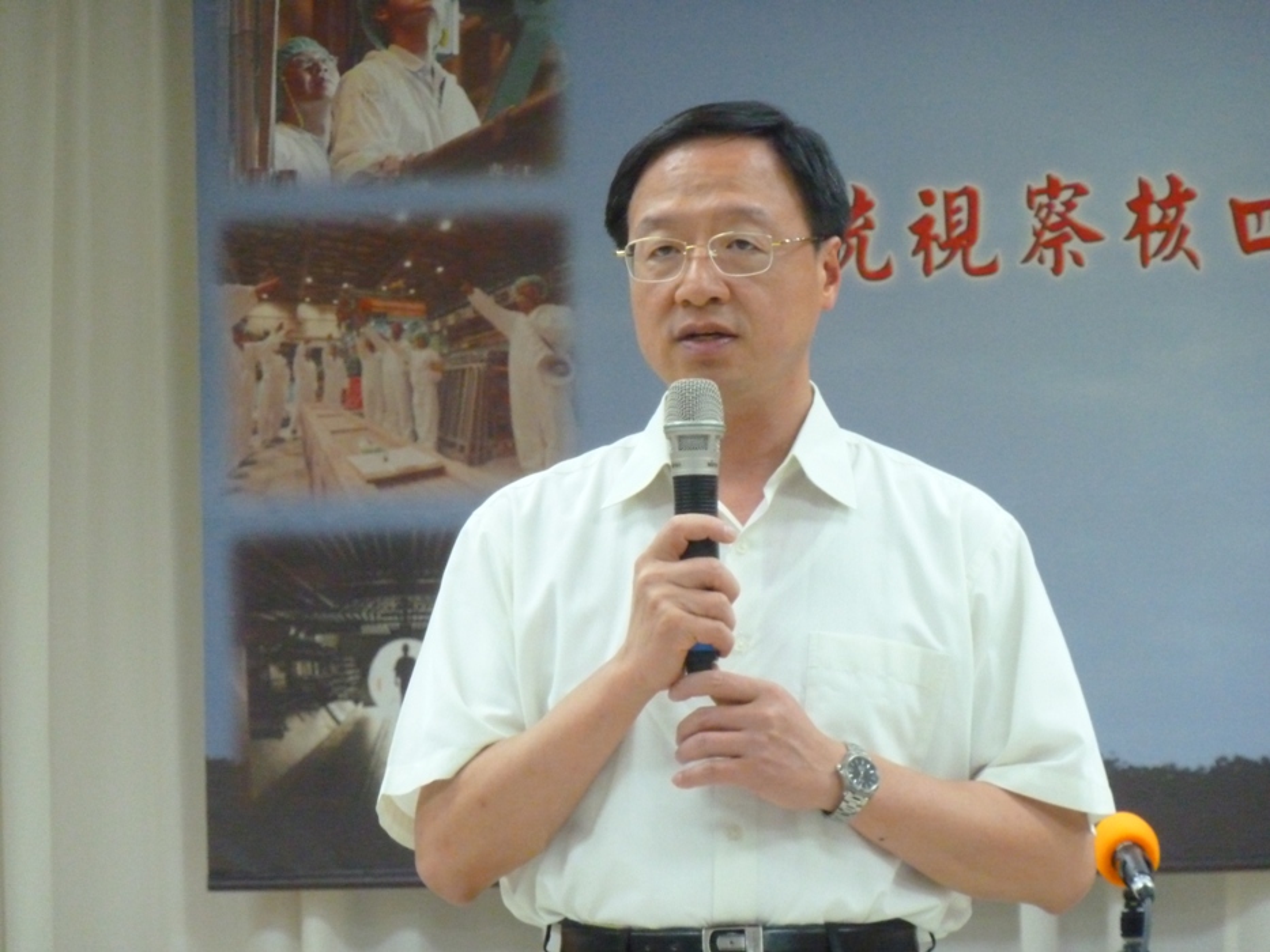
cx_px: 635
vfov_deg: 7.1
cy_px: 476
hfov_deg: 9.4
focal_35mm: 210
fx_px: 7706
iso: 800
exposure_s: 1/40
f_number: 4.6
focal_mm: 34.4
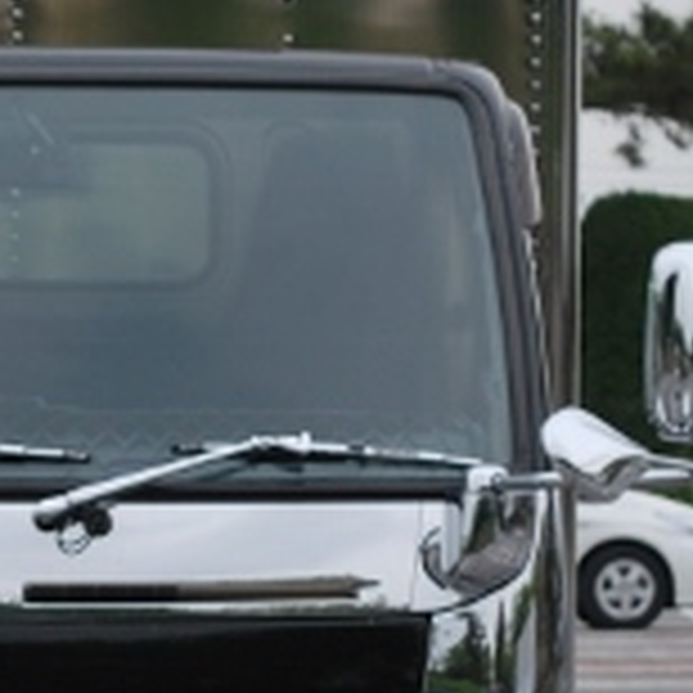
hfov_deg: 6.0
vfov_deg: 6.0
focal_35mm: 292
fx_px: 6608
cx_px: 54
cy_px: 418
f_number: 5.6
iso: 180
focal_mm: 55
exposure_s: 1/500
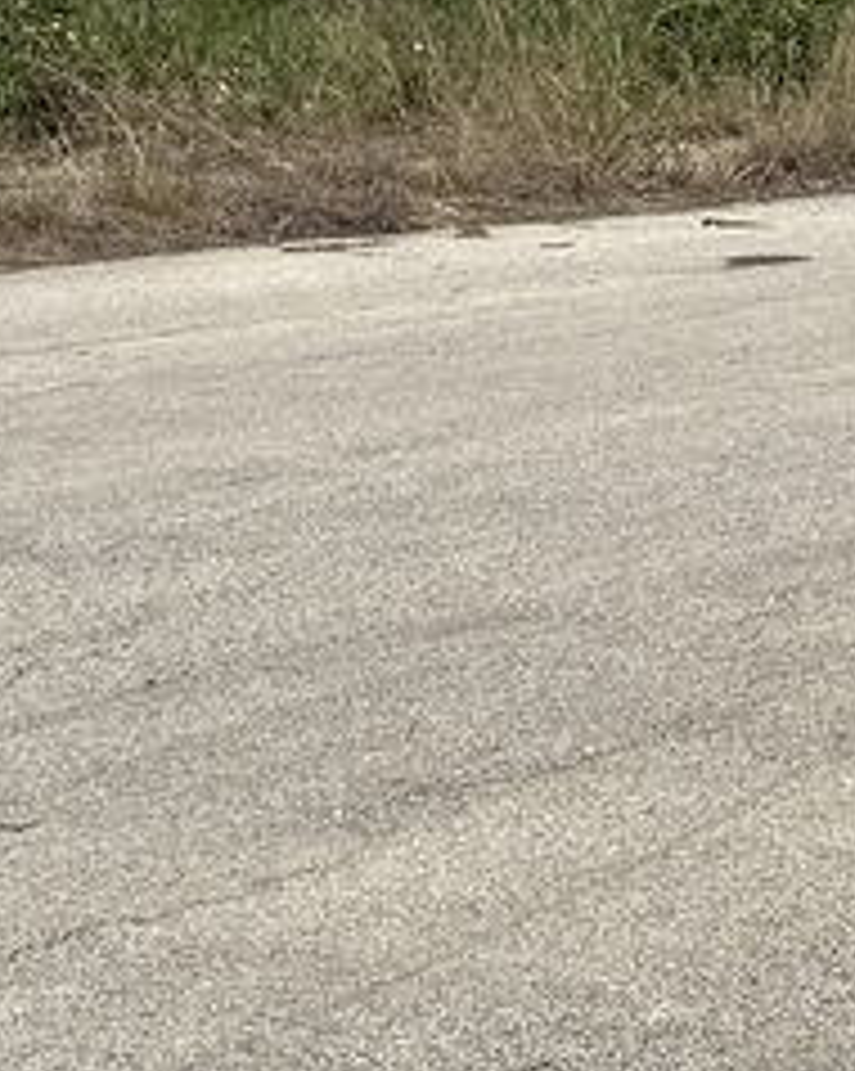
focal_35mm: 142
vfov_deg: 13.5
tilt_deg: -5.1
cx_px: 504
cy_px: 270
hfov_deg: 10.9
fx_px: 4497
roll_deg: +1.4
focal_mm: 6.76
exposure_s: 1/9091
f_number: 1.78
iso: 80
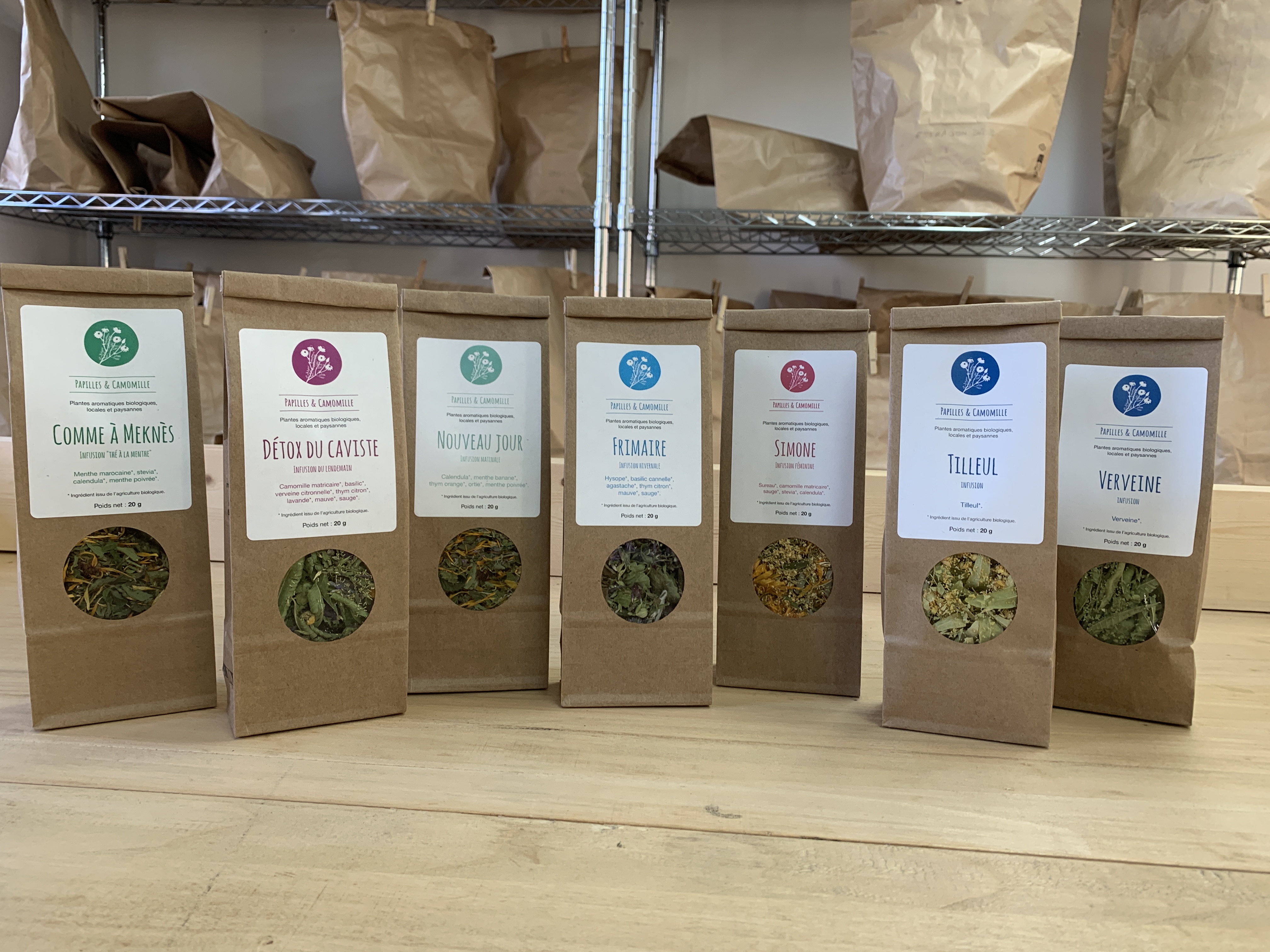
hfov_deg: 67.3
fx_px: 954
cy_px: 476
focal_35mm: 26
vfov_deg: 53.1
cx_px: 635
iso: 50
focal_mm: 4.25
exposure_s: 1/50
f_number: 1.8
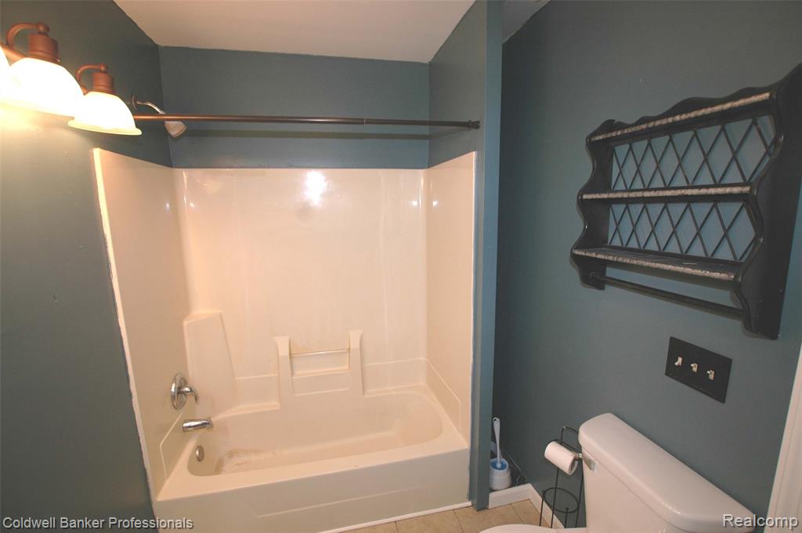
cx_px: 401
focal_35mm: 15
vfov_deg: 77.2
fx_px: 334
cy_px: 266
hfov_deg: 100.5
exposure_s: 1/80
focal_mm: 10
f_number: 4.5
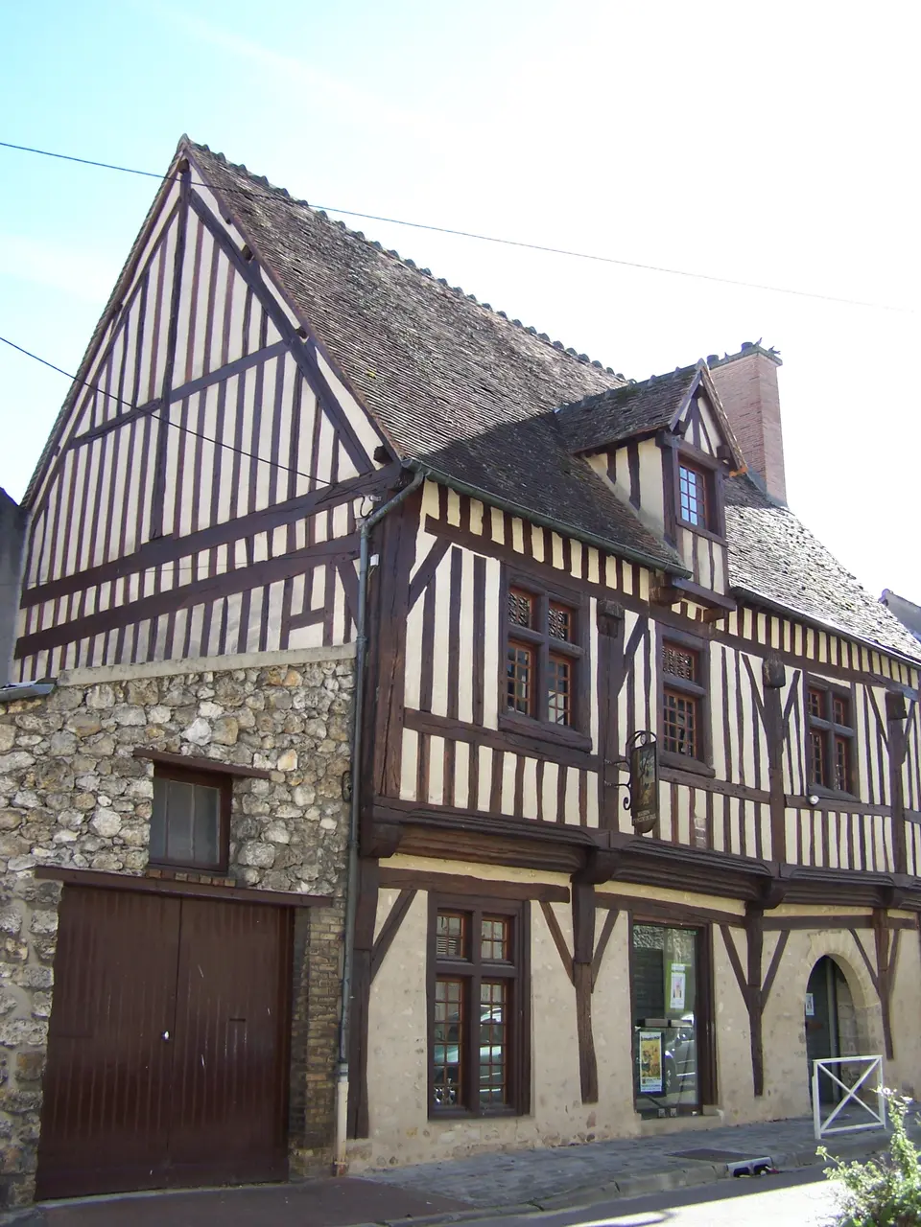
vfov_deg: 49.0
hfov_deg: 37.7
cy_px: 614
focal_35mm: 38
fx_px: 1348
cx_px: 460
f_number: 2.8
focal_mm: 6.3
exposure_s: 1/250
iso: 80
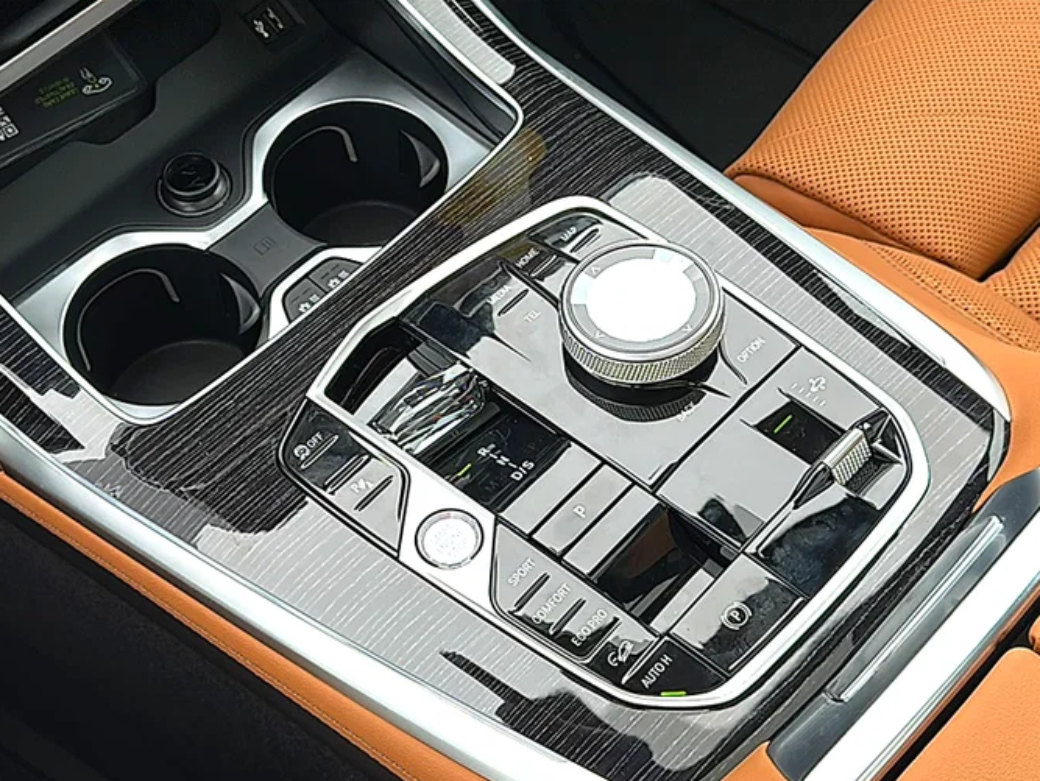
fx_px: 1293
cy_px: 408
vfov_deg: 33.6
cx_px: 501
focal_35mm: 43
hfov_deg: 43.8
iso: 80
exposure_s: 1/247
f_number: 1.78
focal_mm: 6.86
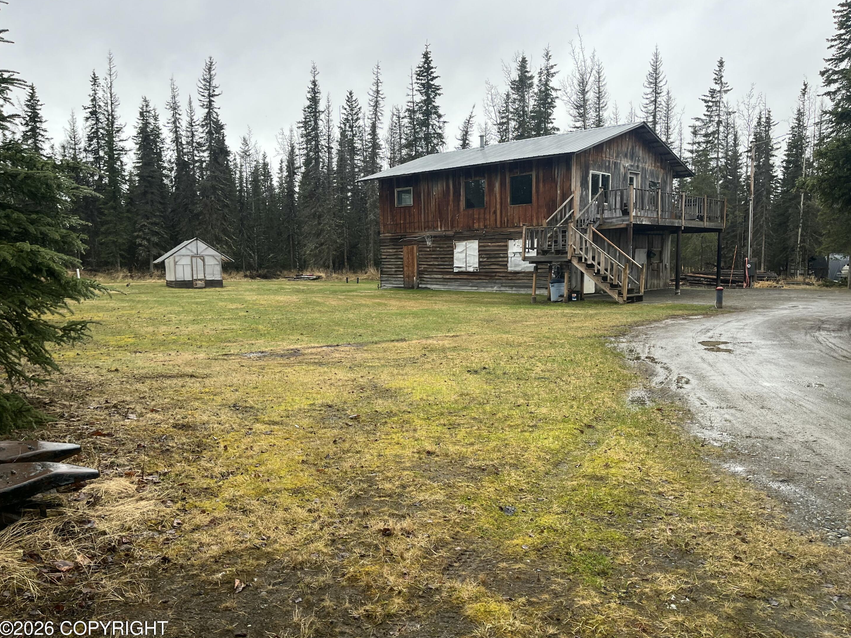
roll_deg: +2.4
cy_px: 327
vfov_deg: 51.4
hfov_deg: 65.3
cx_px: 439
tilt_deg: -6.3
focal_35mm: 27
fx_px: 664
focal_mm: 5.1
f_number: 1.6
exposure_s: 1/563
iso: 50
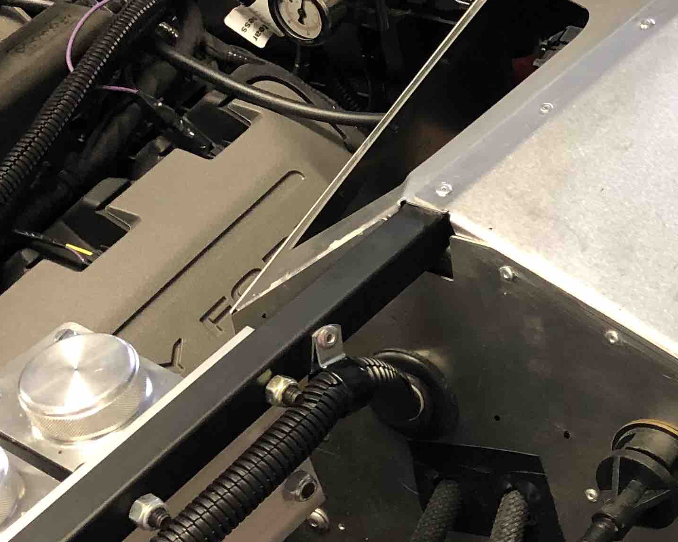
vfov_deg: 19.9
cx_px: 777
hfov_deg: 23.0
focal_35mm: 77
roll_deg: +3.8
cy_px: 345
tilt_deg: -43.0
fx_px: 1545
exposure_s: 1/13
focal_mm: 4
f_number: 1.8
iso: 100
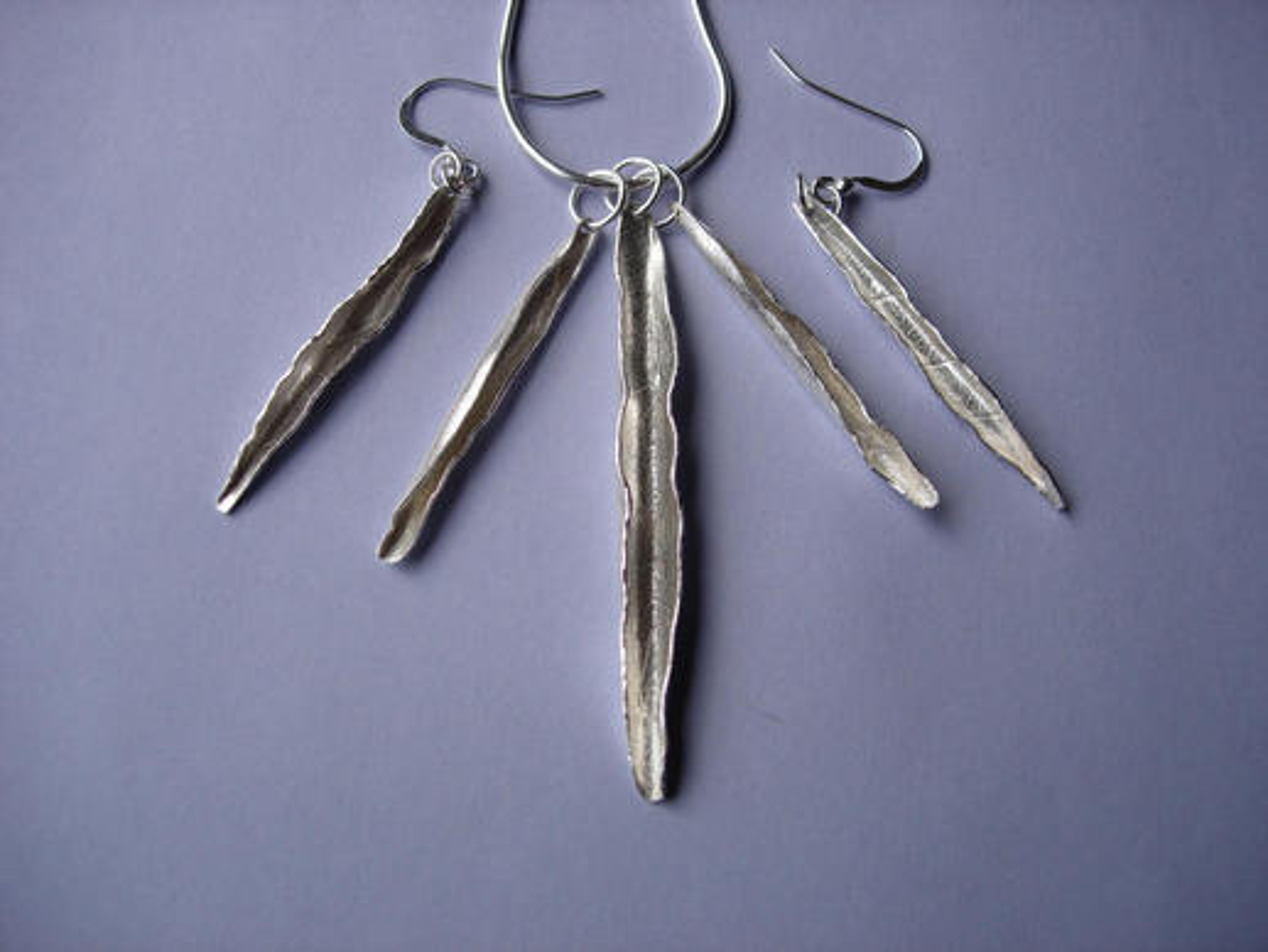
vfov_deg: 37.7
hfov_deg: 49.0
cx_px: 634
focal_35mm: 38
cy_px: 476
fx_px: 1392
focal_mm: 7.8
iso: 64
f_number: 2.8
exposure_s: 1/271
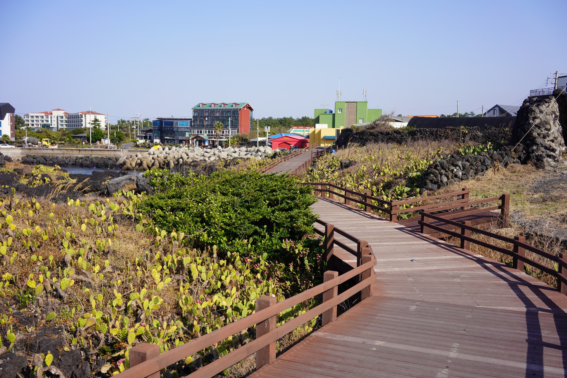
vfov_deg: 37.9
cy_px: 189
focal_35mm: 35
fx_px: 551
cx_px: 284
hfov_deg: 54.4
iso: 100
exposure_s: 1/100
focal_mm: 35
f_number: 11
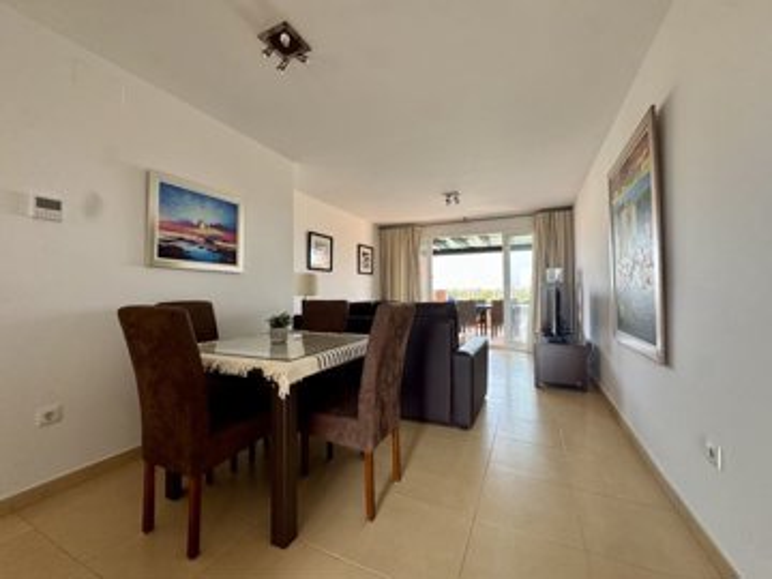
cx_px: 386
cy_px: 290
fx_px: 312
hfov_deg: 102.1
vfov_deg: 85.7
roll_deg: +0.3
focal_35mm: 14
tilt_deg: +0.5
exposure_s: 1/100
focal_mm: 2.22
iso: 64
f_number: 2.2
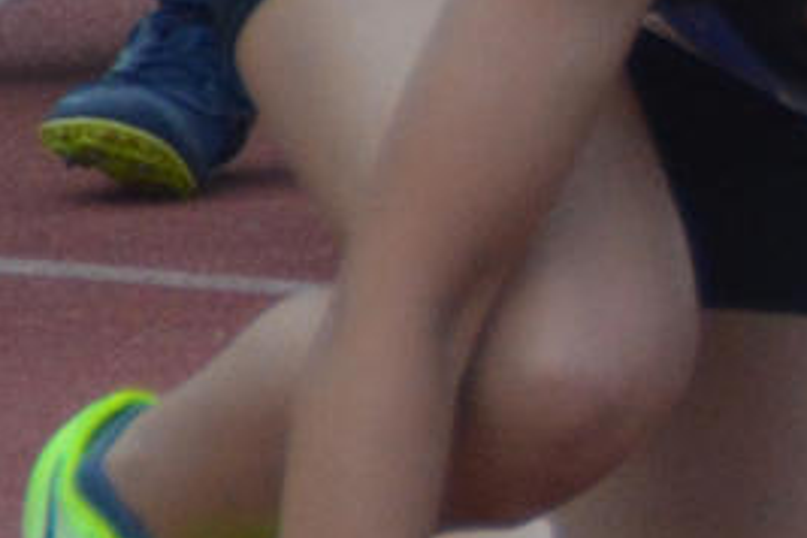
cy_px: -119
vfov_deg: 0.8
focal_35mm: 1728
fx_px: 38733
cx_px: 2871
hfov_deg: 1.2
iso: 1250
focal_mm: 150
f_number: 6.3
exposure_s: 1/500
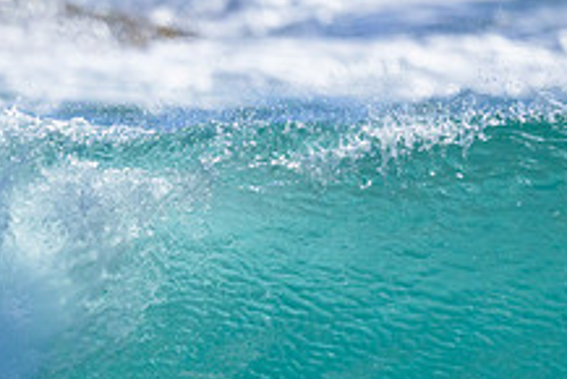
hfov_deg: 0.8
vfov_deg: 0.5
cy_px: 456
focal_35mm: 2614
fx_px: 41196
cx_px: 60
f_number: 6.3
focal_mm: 800
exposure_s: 1/2000
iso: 2500
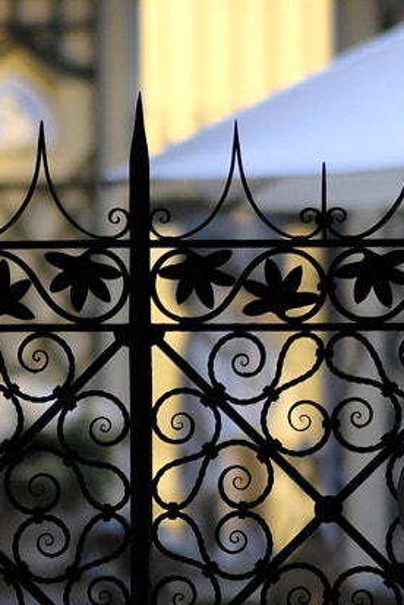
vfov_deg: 6.3
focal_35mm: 325
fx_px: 5470
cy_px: 456
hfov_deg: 4.2
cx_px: 122
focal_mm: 56
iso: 800
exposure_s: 1/200
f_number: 1.2
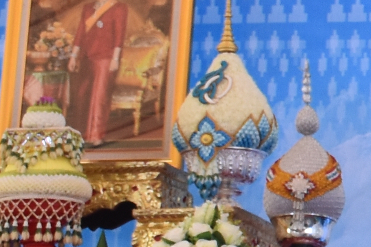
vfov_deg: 5.1
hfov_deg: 6.9
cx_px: 1112
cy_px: -7
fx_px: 2749
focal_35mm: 267
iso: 400
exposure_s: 1/250
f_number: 8
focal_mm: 23
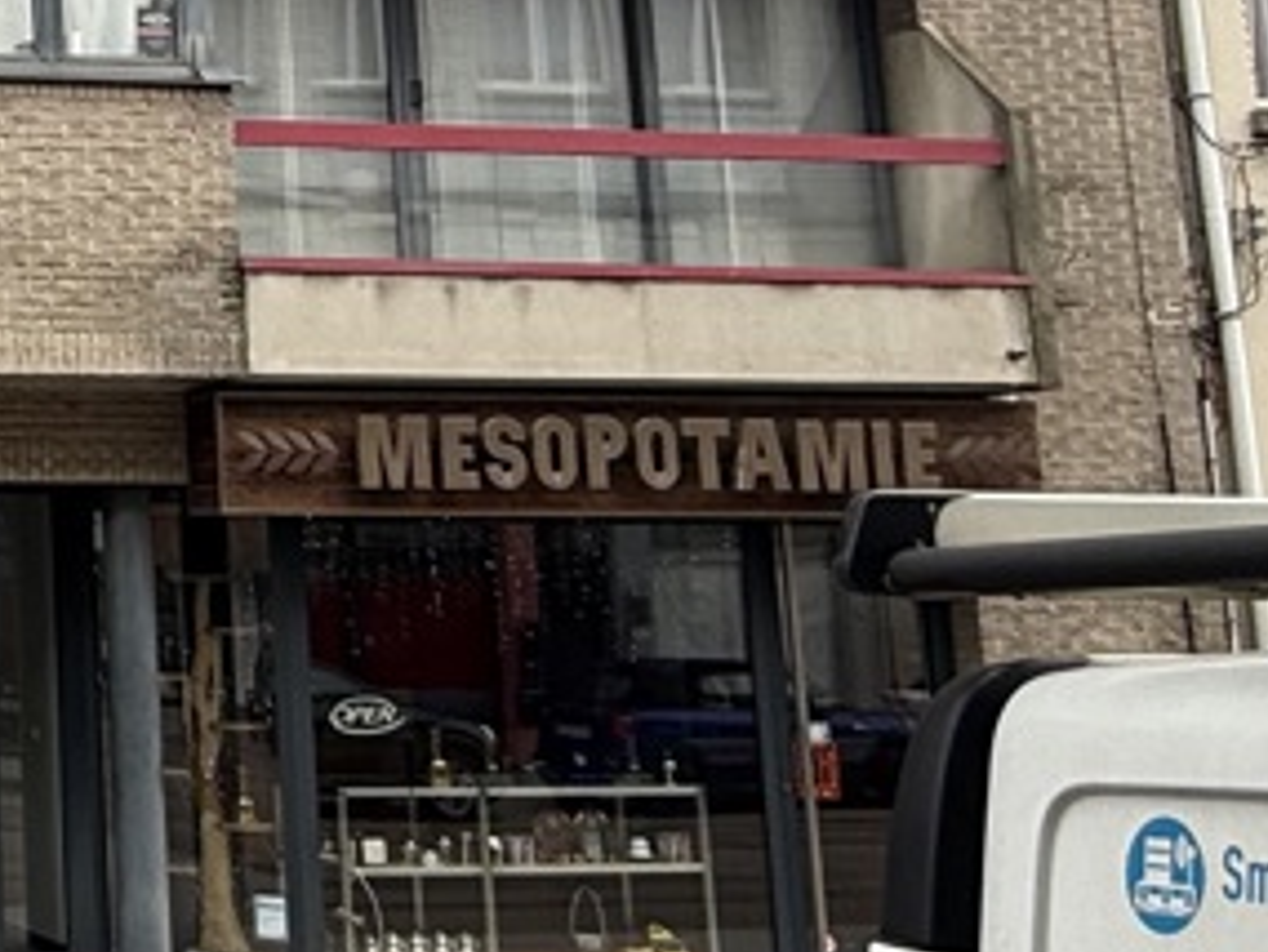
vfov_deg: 21.6
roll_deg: -1.6
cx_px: -483
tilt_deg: +11.5
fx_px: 2455
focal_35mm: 67
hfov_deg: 24.4
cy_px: 169
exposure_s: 1/110
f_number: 2.2
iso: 50
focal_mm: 2.22
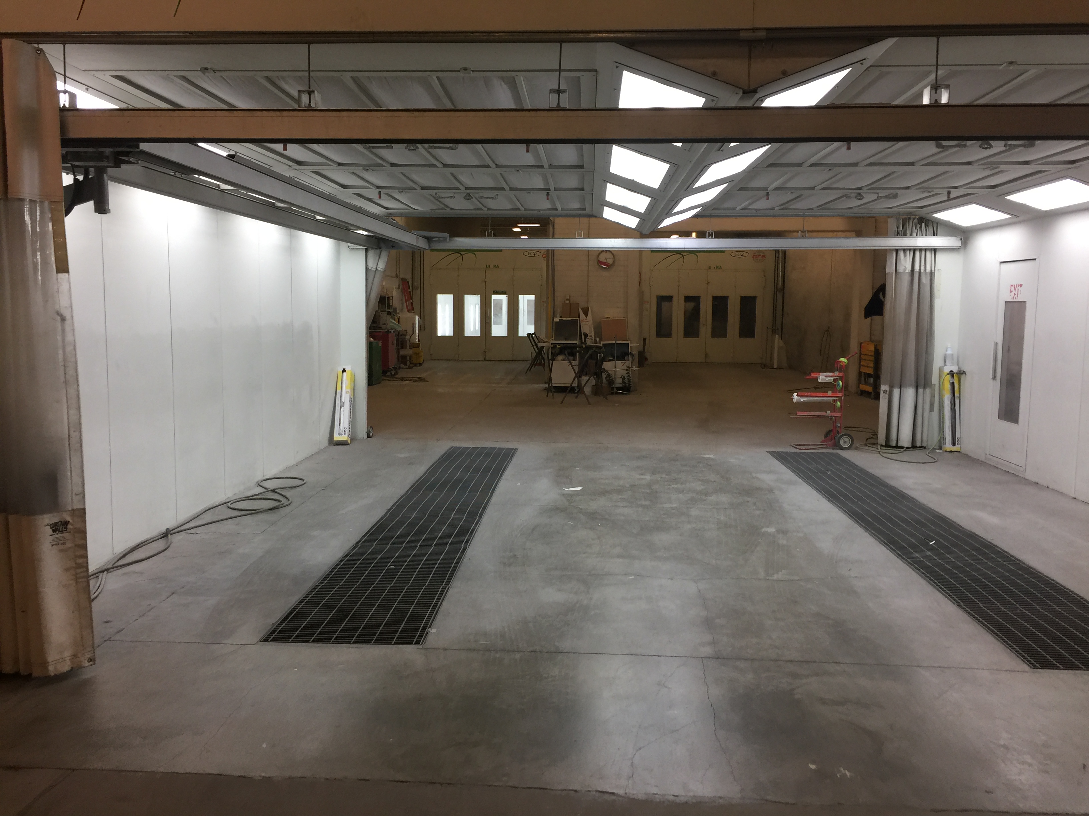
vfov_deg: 48.2
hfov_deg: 61.7
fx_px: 912
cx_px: 544
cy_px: 408
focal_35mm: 29
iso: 32
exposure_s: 1/40
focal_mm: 4.15
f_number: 2.2
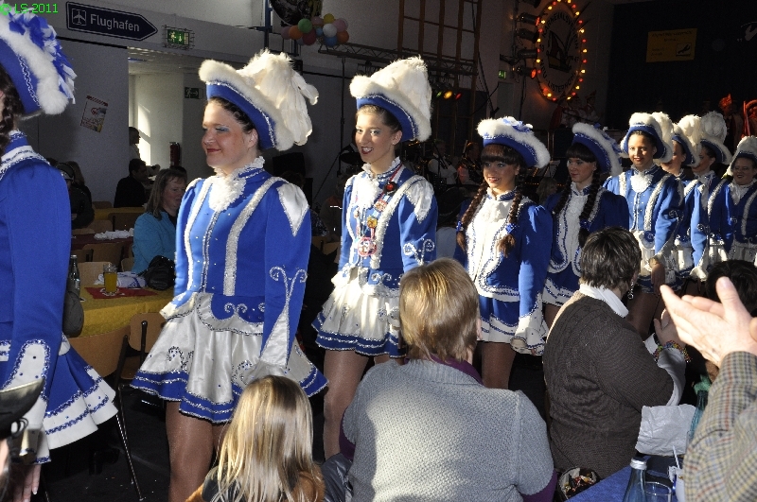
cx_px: 378
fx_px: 819
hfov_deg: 49.6
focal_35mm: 39
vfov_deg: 34.1
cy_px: 251
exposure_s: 1/200
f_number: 9
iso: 400
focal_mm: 26
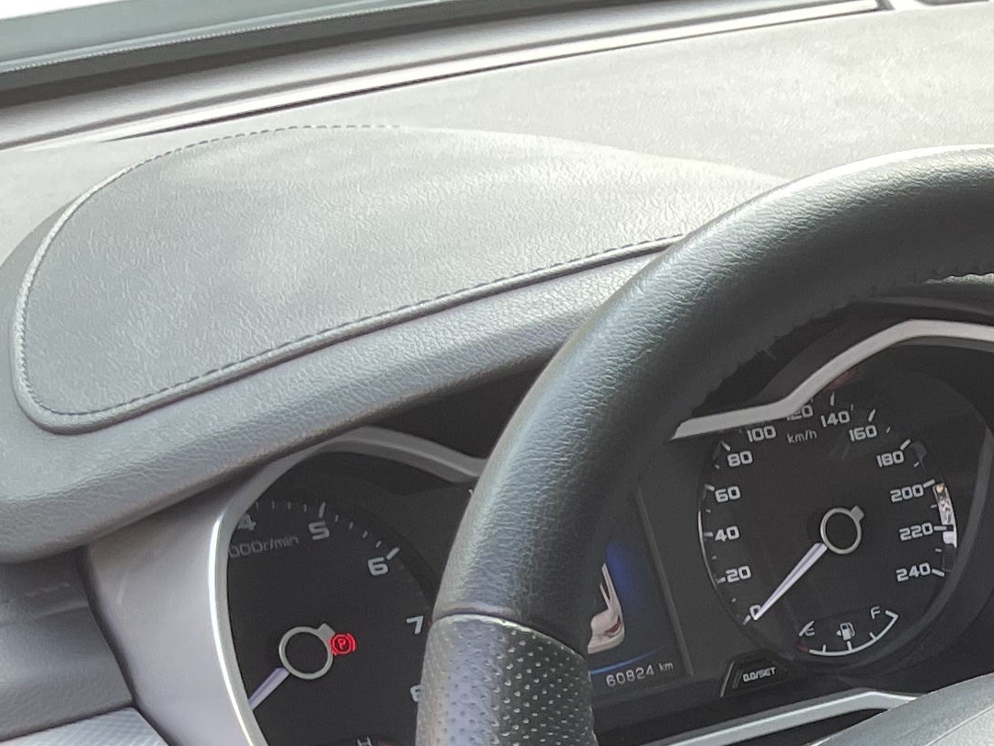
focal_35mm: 97
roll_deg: -5.0
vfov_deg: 14.0
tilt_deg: -35.4
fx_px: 2786
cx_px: 1675
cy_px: 1226
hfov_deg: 17.3
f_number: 1.6
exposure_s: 1/121
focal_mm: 5.1
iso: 80
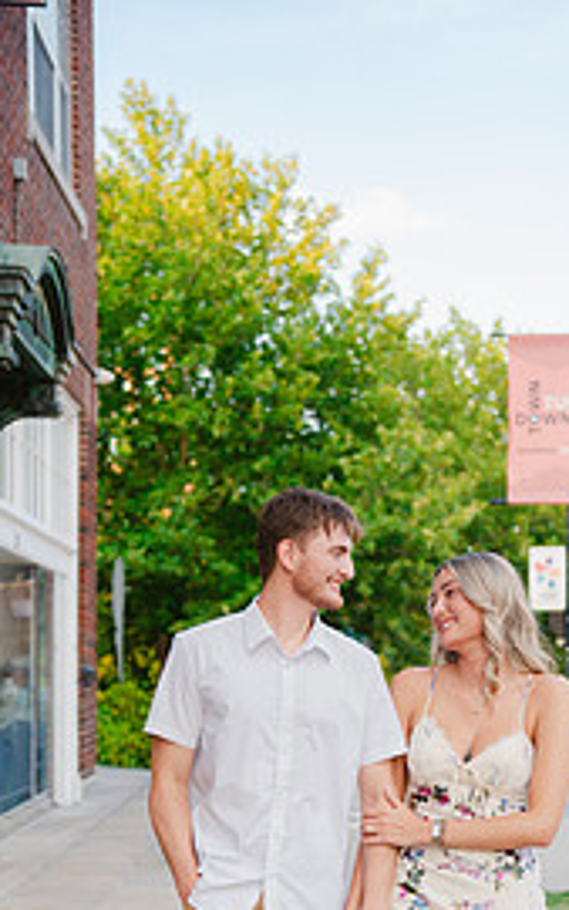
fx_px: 1908
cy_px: 755
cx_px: 384
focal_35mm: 77
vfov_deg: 26.2
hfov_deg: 16.9
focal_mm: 45.3
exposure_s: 1/250
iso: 250
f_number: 2.8
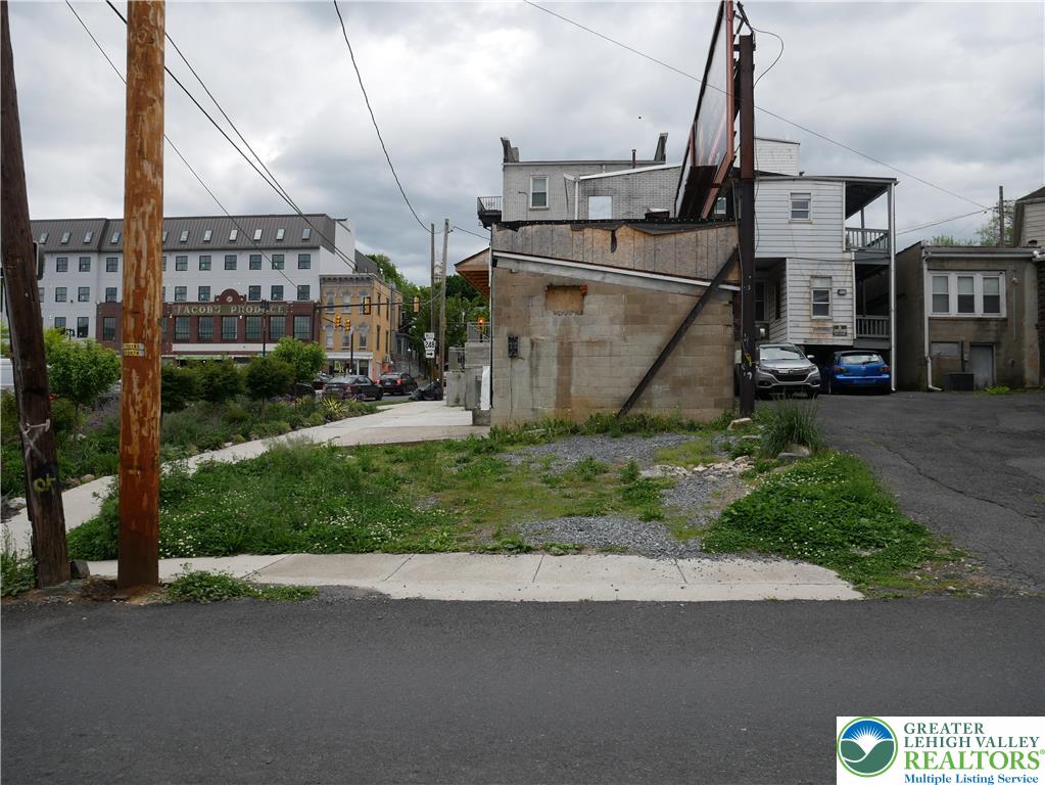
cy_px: 392
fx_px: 725
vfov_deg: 56.8
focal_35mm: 24
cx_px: 522
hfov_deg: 71.6
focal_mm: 12
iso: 200
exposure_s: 1/320
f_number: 5.6
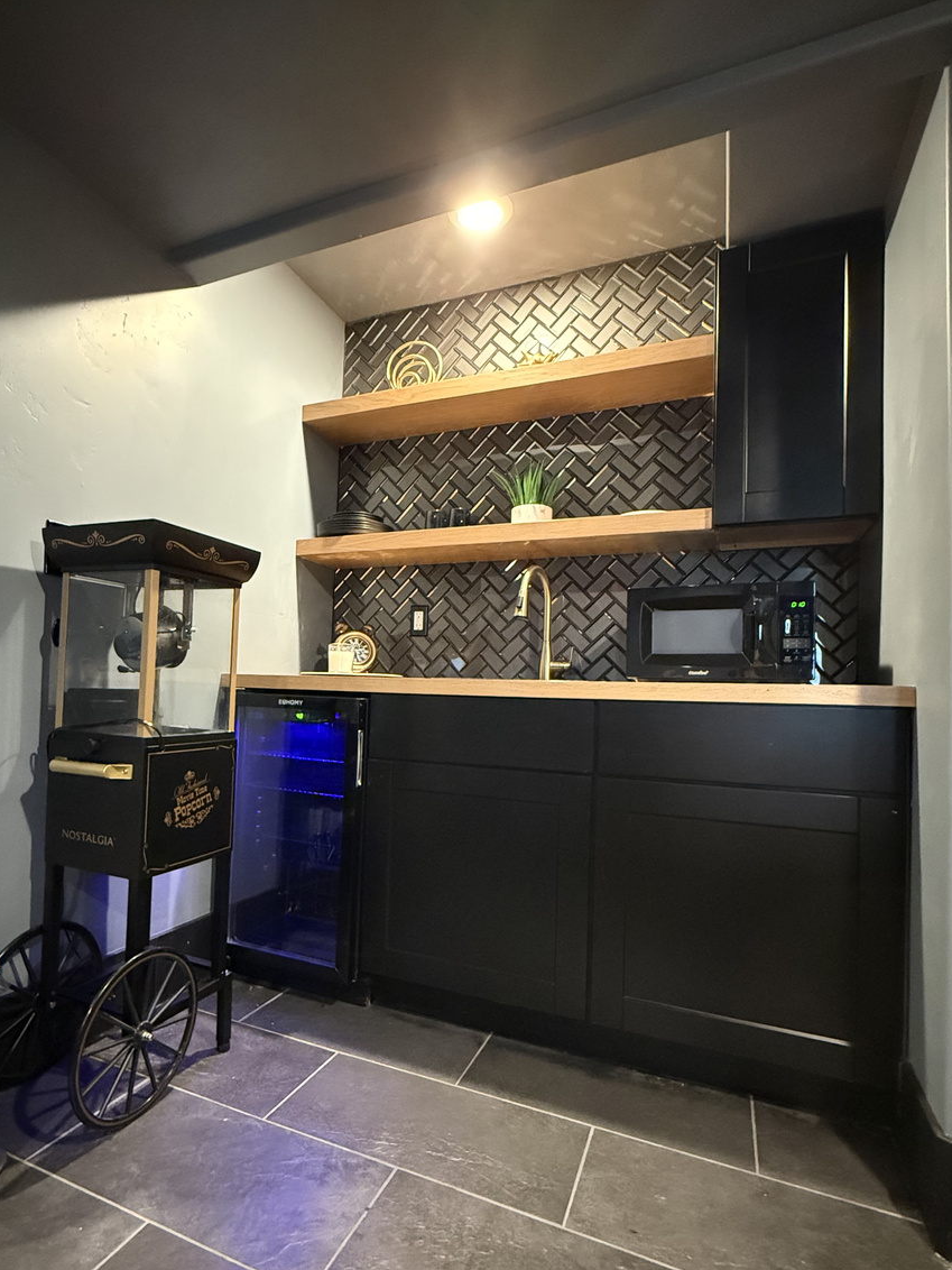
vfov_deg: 84.5
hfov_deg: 68.3
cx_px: 407
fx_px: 697
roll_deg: -2.0
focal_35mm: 19
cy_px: 679
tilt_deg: +2.3
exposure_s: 1/40
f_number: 2.2
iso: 1250
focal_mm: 2.22
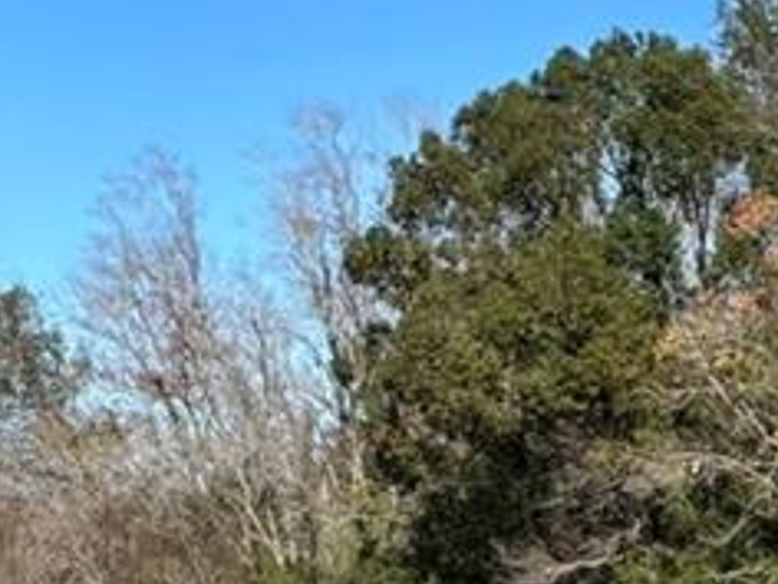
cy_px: 967
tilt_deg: -7.1
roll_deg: -1.1
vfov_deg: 10.7
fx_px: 2967
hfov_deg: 13.6
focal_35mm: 132
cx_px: 1322
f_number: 1.6
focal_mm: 5.96
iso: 50
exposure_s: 1/2933
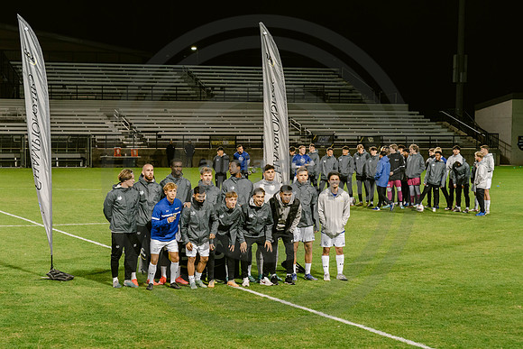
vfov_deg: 14.9
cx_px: 180
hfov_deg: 22.1
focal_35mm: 92
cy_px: 225
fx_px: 1333
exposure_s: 1/200
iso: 2000
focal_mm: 70
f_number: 4.5
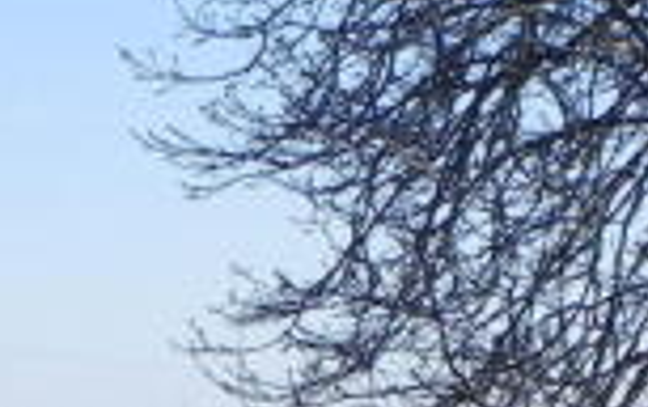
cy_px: 490
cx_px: -345
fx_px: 4703
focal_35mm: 266
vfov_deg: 4.9
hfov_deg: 7.7
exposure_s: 1/389
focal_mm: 11.8
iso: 160
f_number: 7.1
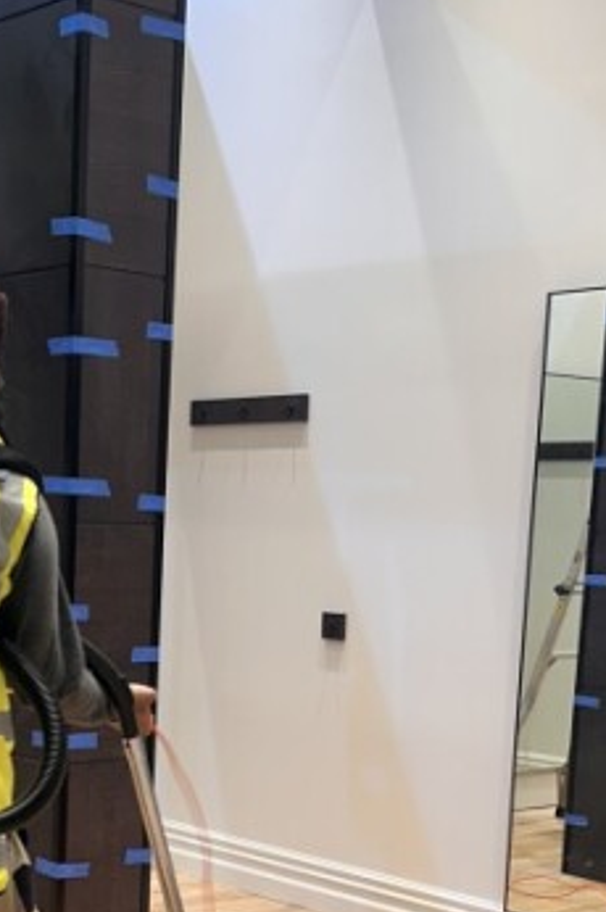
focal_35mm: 65
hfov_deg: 20.6
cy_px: 762
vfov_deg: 30.1
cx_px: 94
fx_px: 1644
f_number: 1.78
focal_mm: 6.86
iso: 64
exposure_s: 1/100
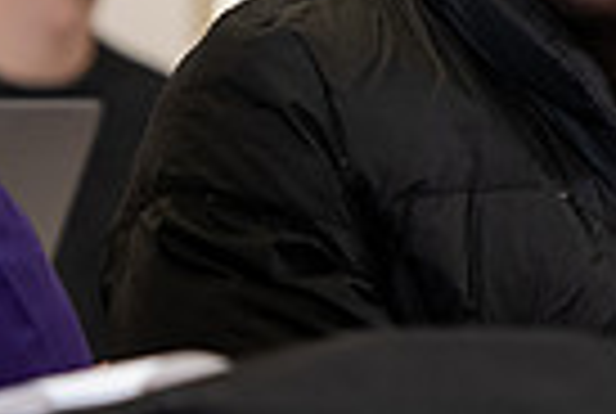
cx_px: 755
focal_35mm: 591
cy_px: -29
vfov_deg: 2.3
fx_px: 10135
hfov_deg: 3.5
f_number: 3.2
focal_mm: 140
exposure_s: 1/200
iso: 640
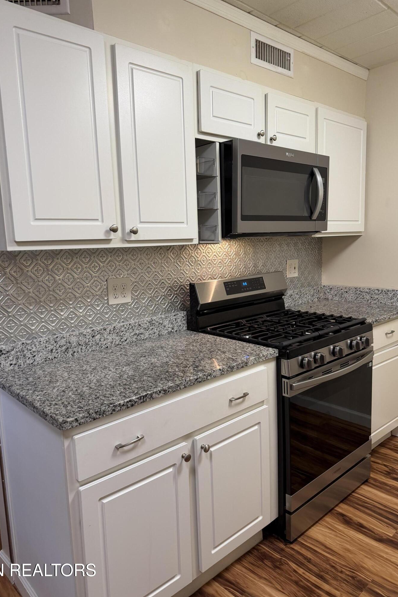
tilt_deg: -8.4
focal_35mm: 25
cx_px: 194
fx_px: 415
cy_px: 299
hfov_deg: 51.3
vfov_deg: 71.5
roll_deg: +1.1
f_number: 1.78
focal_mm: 6.76
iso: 200
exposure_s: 1/120
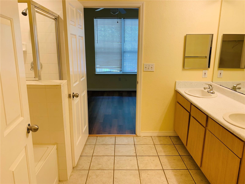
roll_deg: +0.3
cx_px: 122
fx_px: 184
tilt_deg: -13.9
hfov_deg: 67.3
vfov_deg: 53.1
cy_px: 92
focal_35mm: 26
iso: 50
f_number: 1.8
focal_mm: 4.25
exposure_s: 1/60
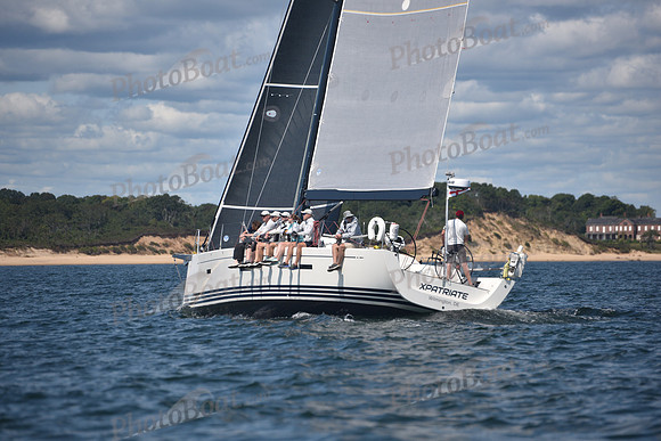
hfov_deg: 10.3
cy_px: 220
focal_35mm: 200
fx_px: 3673
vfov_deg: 6.9
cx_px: 330
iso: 250
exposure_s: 1/2500
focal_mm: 200
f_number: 3.5
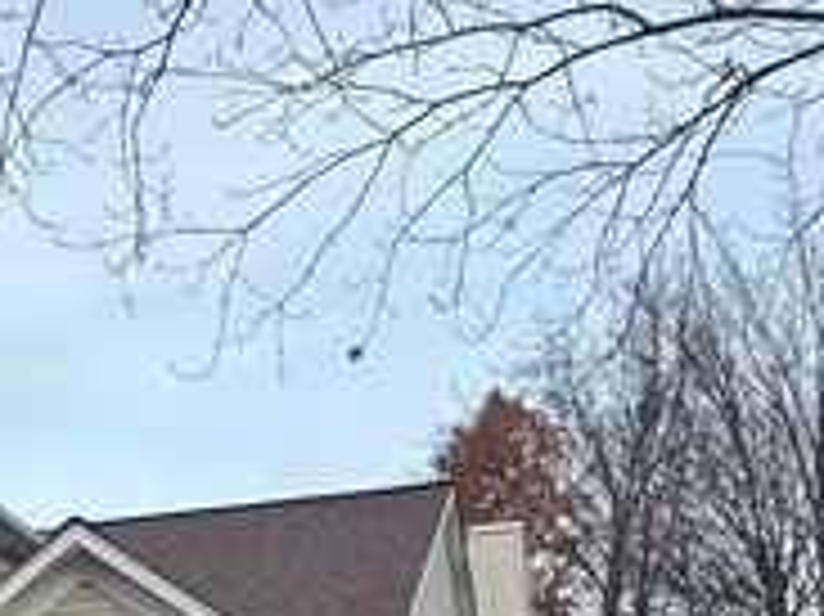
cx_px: -248
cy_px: 767
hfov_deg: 24.1
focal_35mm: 71
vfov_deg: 19.3
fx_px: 1689
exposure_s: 1/452
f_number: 1.6
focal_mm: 5.96
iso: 50
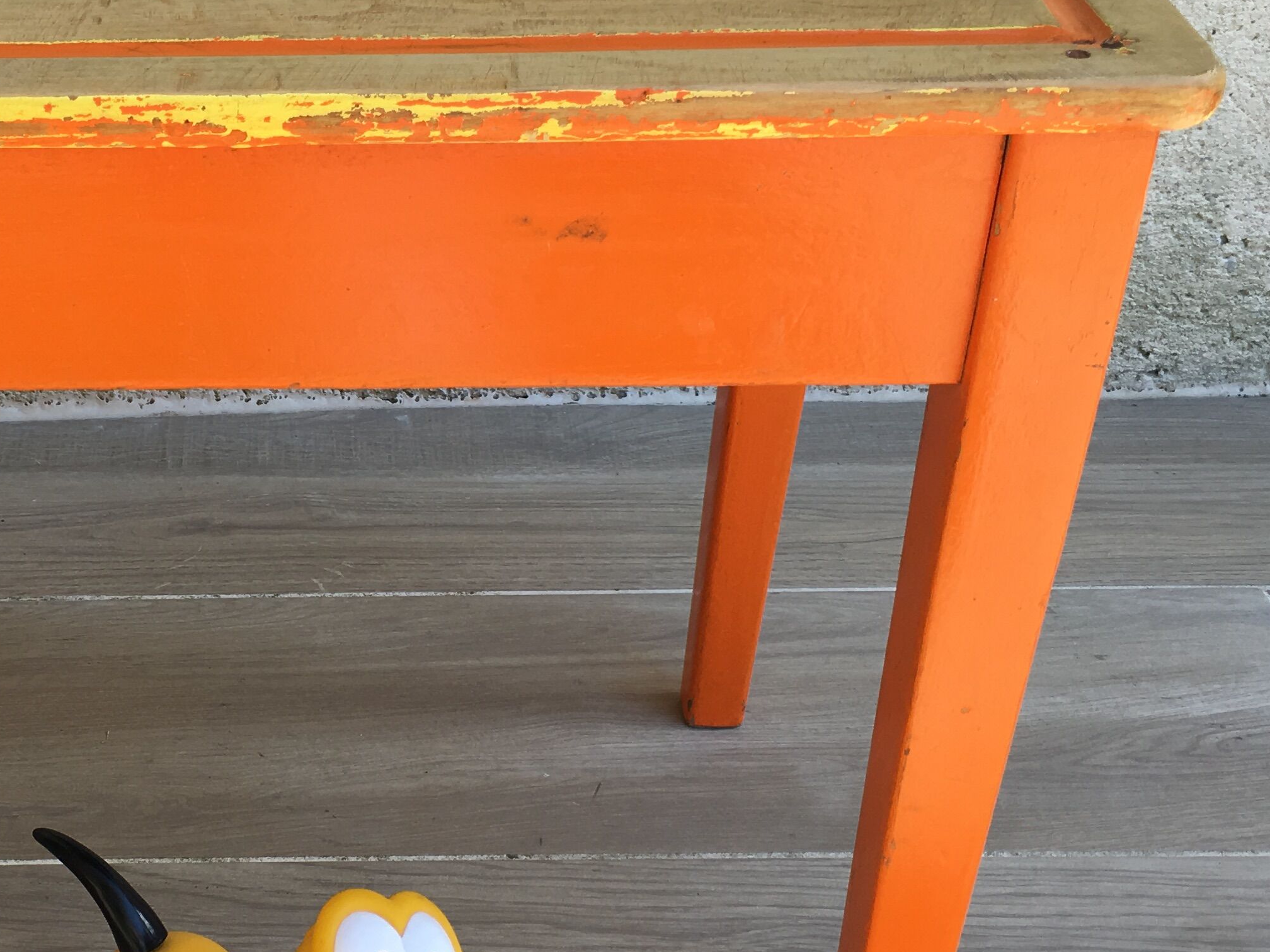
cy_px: 521
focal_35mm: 58
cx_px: 243
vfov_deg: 25.2
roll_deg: +1.2
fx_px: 2128
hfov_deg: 32.3
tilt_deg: -31.2
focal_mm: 4.15
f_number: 2.2
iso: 25
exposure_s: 1/155
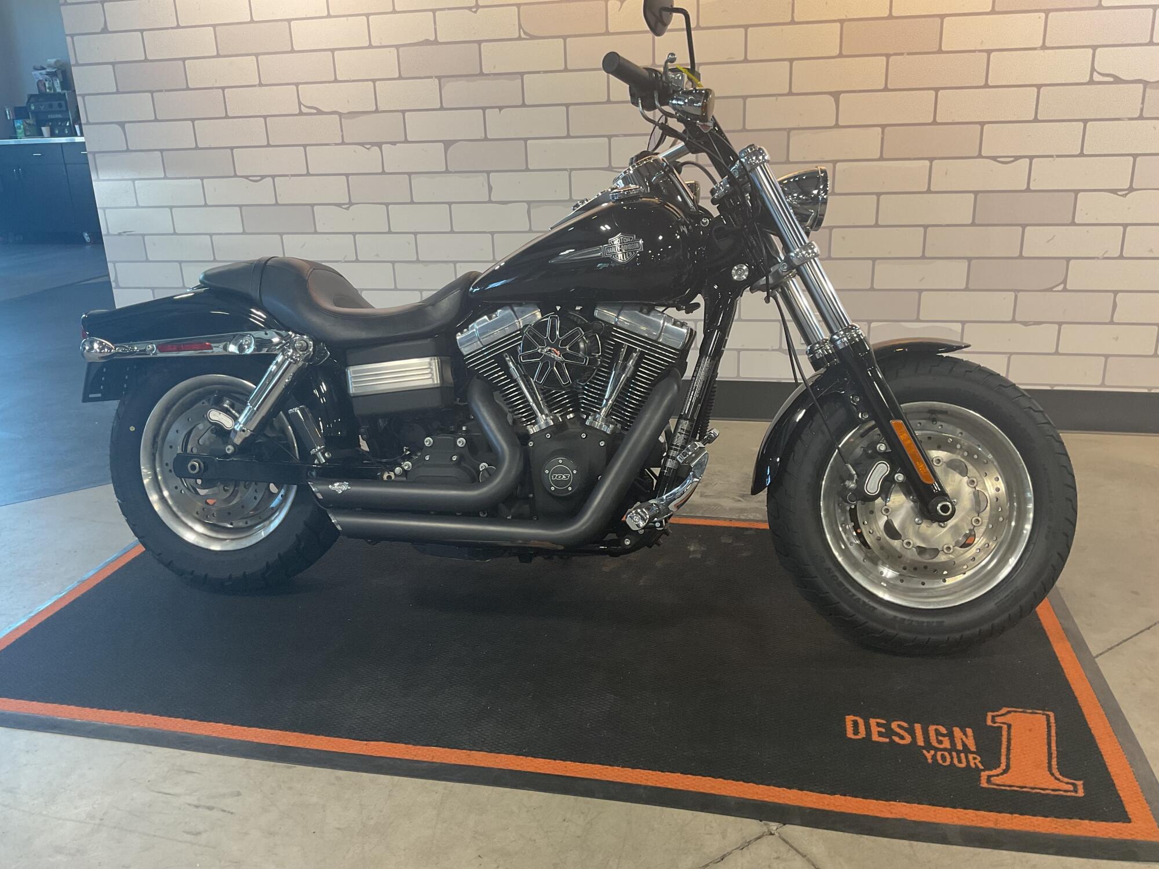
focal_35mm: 29
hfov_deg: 61.7
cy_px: 434
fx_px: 971
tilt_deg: -19.8
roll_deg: +3.2
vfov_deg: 48.2
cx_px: 580
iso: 50
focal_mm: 3
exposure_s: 1/50
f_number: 1.8
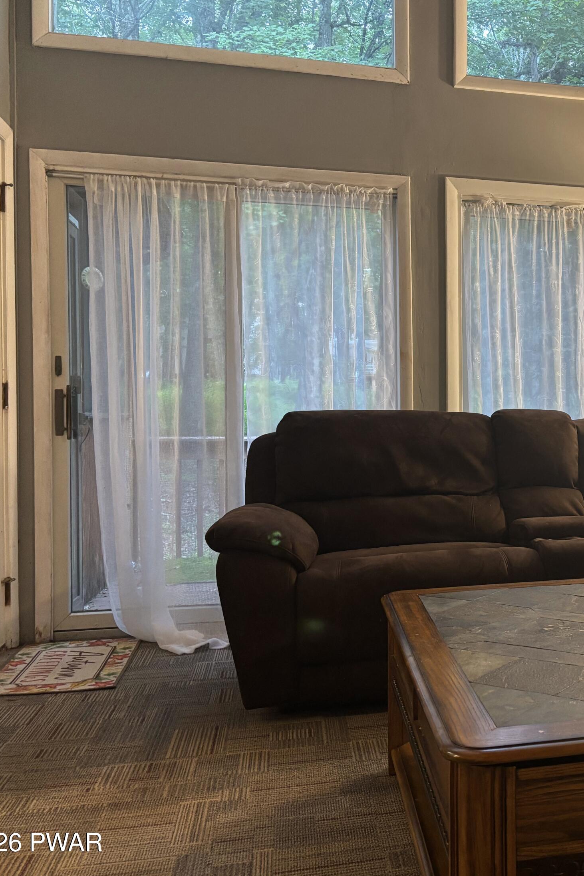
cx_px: 544
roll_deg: -0.1
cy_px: 434
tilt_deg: -2.0
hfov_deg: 33.7
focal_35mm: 37
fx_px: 900
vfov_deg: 51.9
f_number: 1.6
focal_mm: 5.96
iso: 320
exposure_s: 1/60
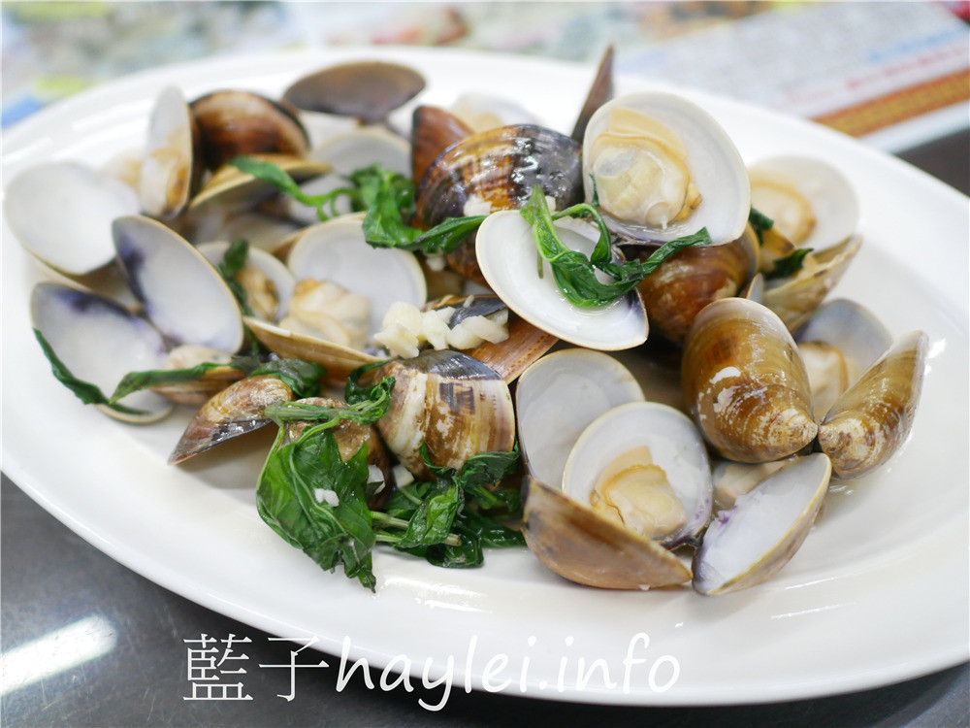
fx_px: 841
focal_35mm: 30
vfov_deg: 46.8
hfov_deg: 60.0
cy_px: 364
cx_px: 485
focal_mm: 15
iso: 1000
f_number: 1.7
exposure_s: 1/60
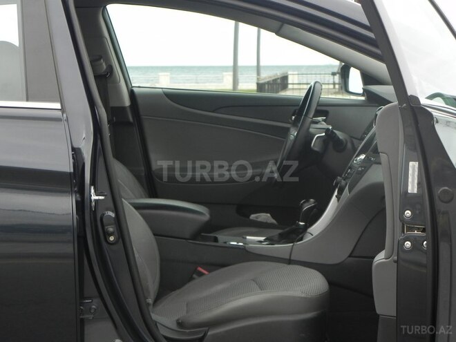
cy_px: 171
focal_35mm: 105
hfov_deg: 18.7
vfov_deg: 14.1
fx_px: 1383
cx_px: 228
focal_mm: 18.8
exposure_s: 1/133
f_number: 4.5
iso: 160
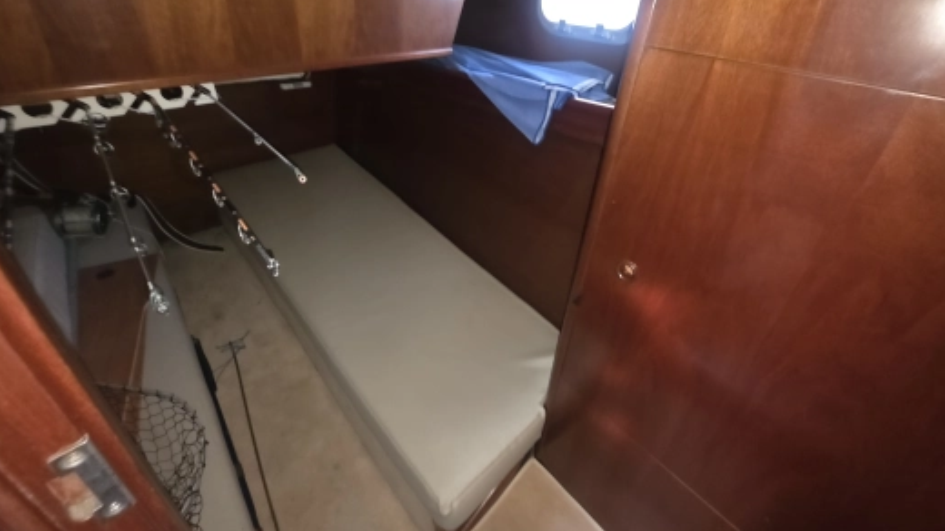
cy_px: 201
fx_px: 376
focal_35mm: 15
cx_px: 474
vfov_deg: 69.4
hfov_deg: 103.0
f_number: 1.9
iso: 2500
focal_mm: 2.2
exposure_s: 1/8
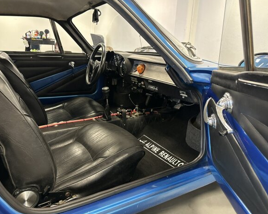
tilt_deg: -16.3
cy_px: 106
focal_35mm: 26
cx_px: 130
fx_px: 206
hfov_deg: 66.0
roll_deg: -3.2
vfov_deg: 54.9
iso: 800
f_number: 1.78
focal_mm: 6.86
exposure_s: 1/60
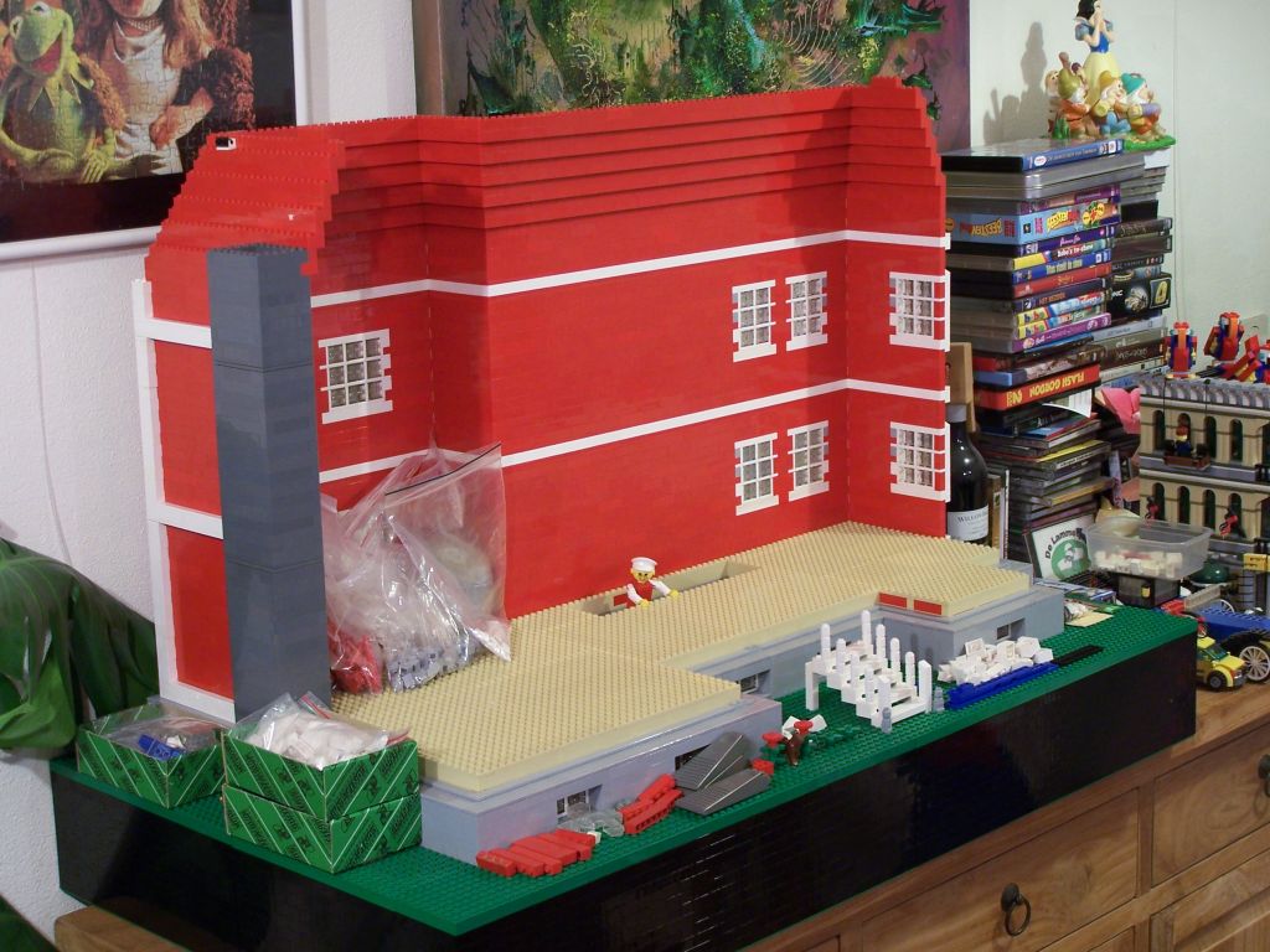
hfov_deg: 29.0
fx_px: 2458
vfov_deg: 21.9
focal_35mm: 67
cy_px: 476
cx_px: 635
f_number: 3.2
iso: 80
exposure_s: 1/2
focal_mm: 11.1
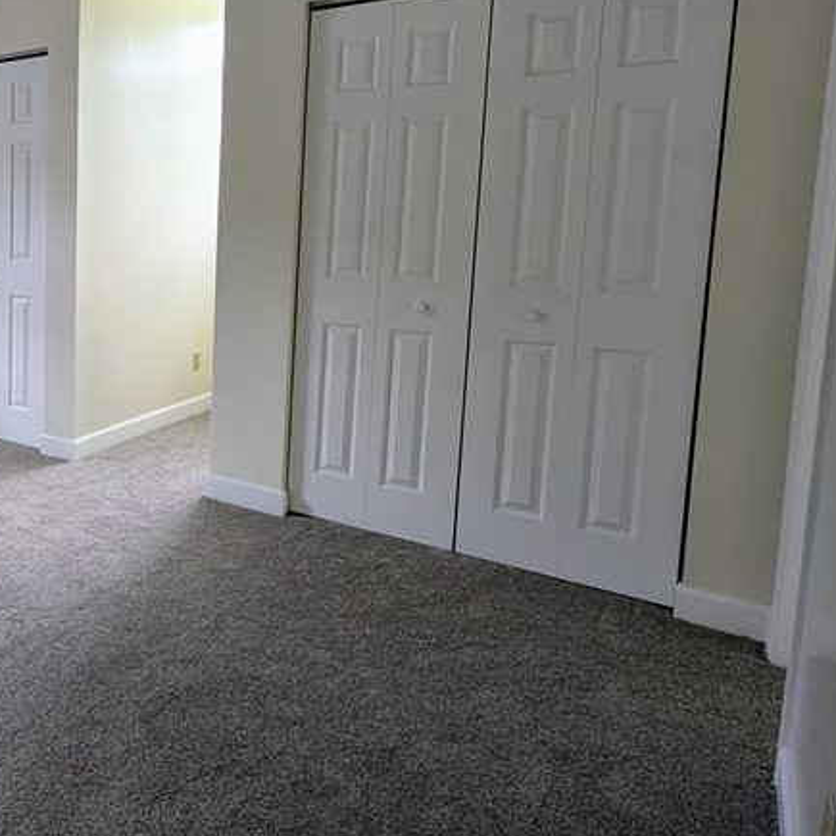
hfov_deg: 45.8
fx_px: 738
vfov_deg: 57.8
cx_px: -62
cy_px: 283
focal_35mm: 27
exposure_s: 1/36.5
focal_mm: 1.95
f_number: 2.2
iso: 44
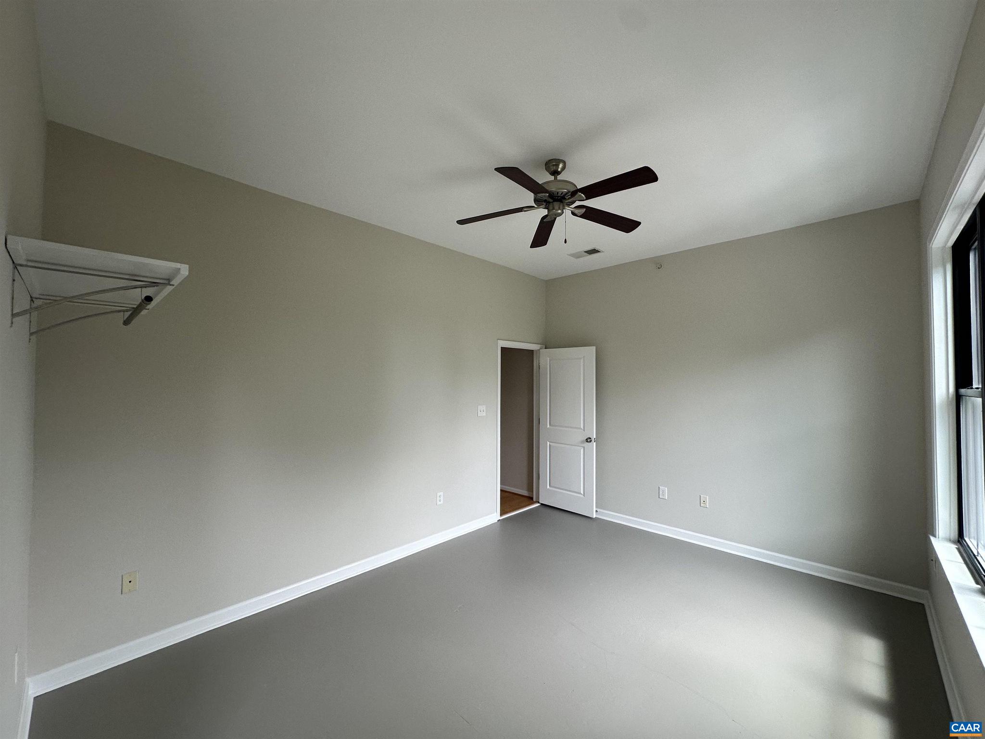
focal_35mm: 14
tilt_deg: +1.5
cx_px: 492
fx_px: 398
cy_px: 370
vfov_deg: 85.7
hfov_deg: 102.1
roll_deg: -0.7
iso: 100
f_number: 2.2
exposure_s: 1/120
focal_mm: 2.22
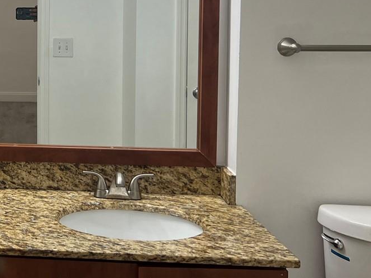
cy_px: 52
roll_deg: +0.2
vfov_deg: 22.9
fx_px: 675
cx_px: -64
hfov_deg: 27.4
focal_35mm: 63
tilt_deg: -3.7
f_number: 1.5
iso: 64
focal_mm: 5.7
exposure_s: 1/120
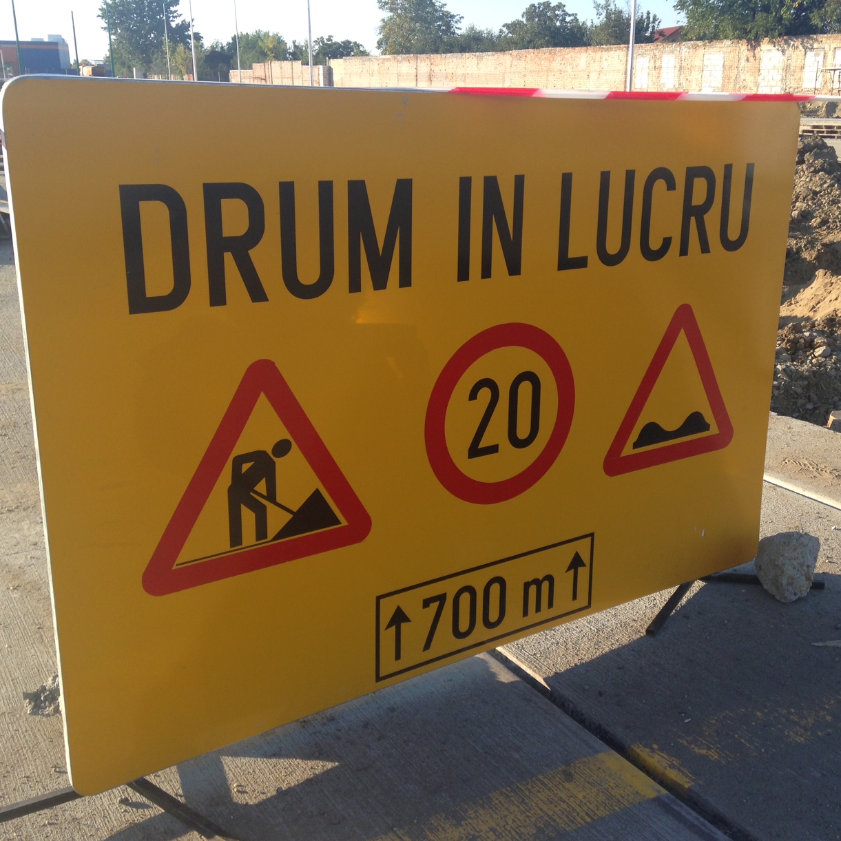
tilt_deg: -19.4
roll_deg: +2.3
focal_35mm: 39
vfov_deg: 42.8
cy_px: 421
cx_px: 494
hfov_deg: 42.7
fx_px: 1072
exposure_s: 1/463
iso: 50
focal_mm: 4.12
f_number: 2.4
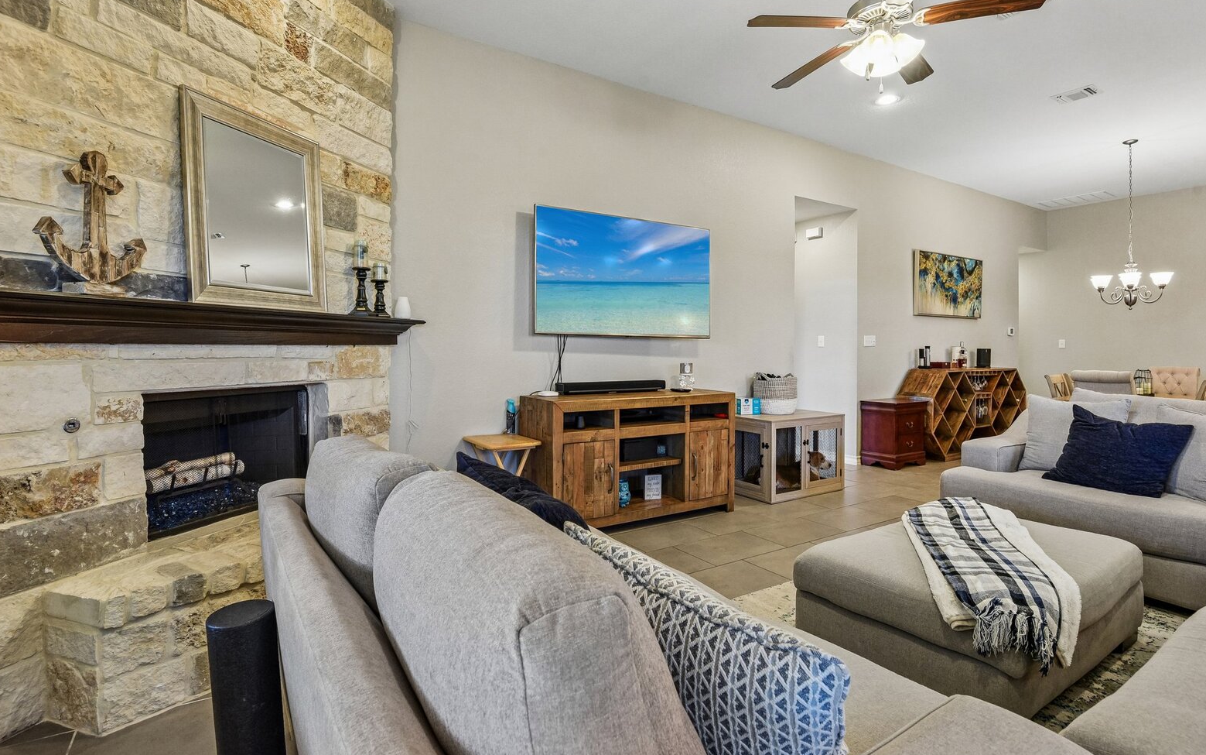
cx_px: 606
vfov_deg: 64.9
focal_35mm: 18
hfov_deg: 91.1
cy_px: 351
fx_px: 592
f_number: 8
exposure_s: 1/15
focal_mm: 17
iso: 2200
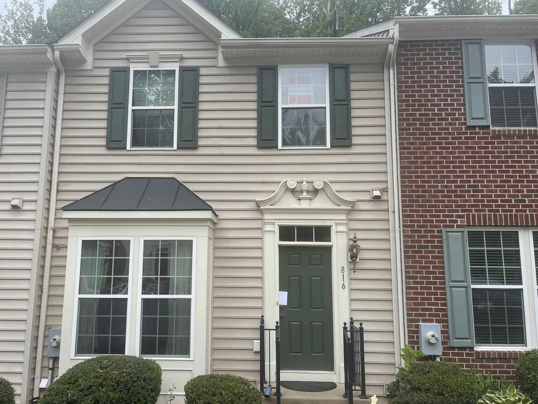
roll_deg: -1.0
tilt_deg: +8.8
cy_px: 204
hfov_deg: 61.5
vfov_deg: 48.2
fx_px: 451
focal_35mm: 29
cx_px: 241
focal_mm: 5.1
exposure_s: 1/1339
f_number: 1.6
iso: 32
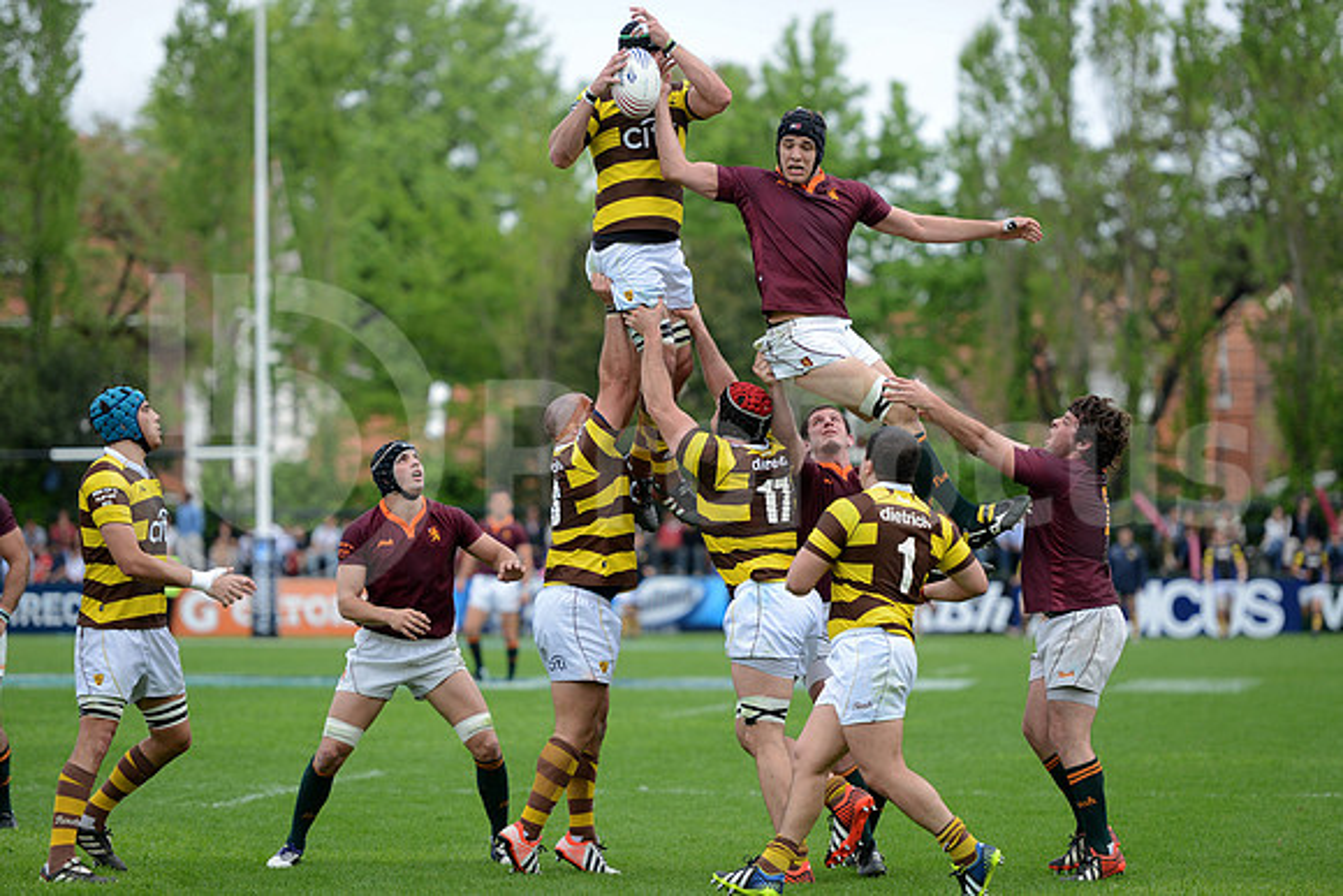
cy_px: 448
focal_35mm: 180
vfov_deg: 7.6
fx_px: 6716
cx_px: 672
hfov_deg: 11.4
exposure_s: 1/800
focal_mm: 180
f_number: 2.8
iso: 320
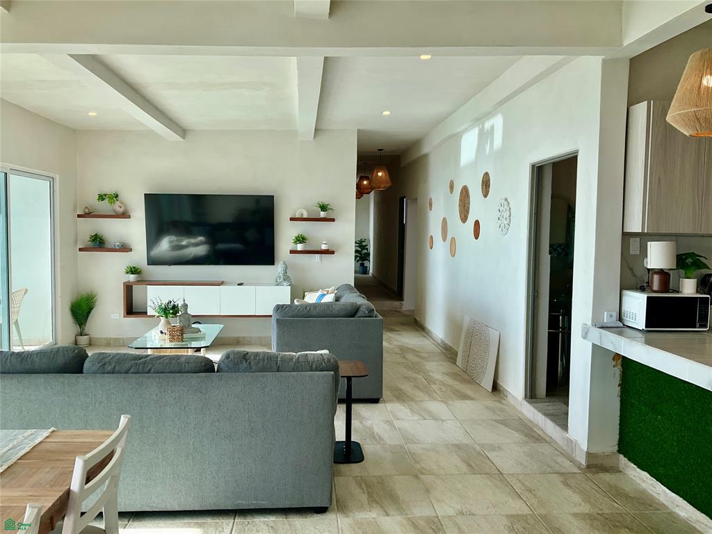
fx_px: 596
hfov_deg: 61.7
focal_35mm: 29
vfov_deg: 48.2
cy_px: 267
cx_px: 356
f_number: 1.8
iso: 25
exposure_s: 1/335
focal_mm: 3
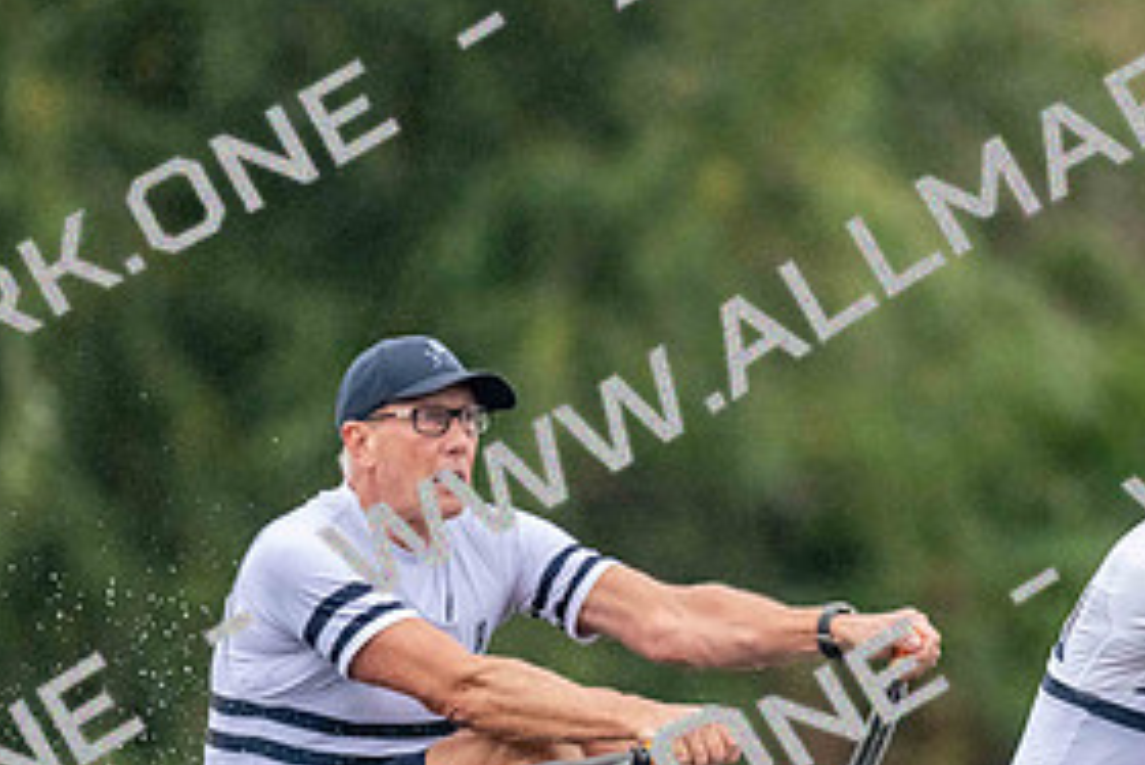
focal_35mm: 1242
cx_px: 826
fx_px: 39521
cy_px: 608
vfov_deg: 1.1
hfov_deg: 1.7
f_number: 4
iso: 5000
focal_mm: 600
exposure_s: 1/2500
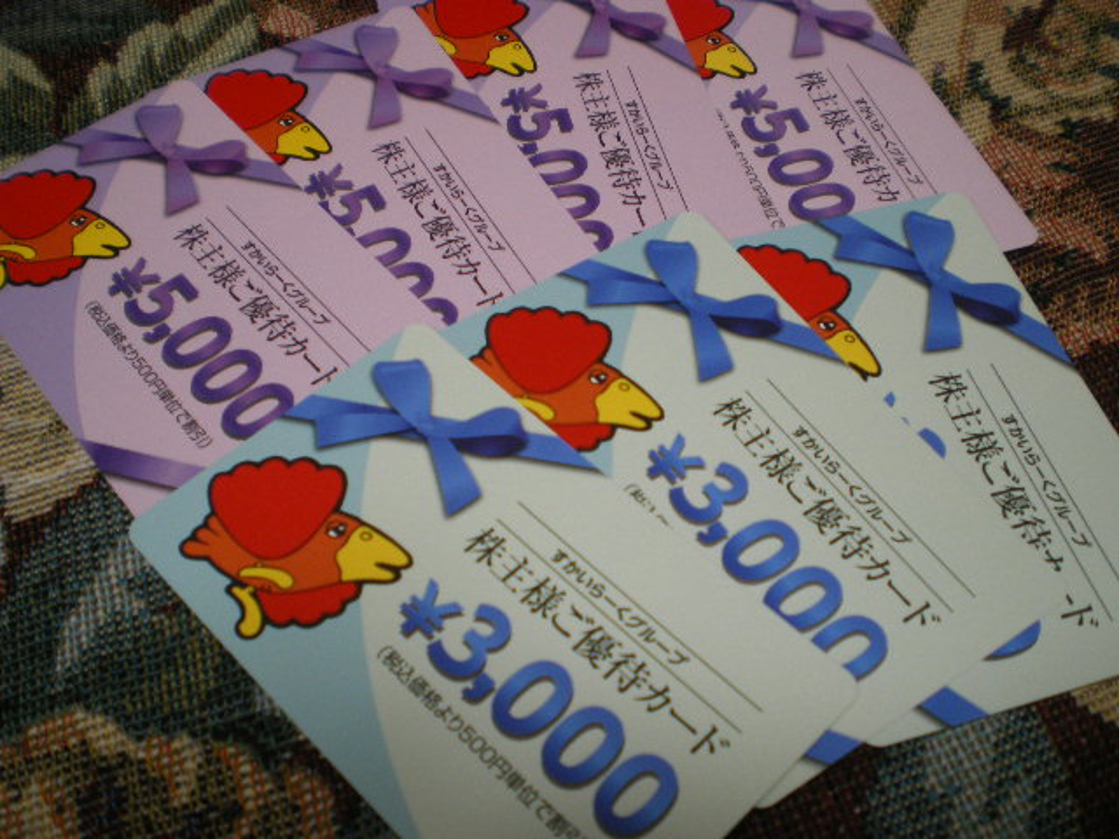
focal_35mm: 38
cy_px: 420
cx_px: 560
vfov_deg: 37.7
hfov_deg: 49.0
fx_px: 1228
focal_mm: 6.3
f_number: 3.1
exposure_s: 1/30
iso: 200
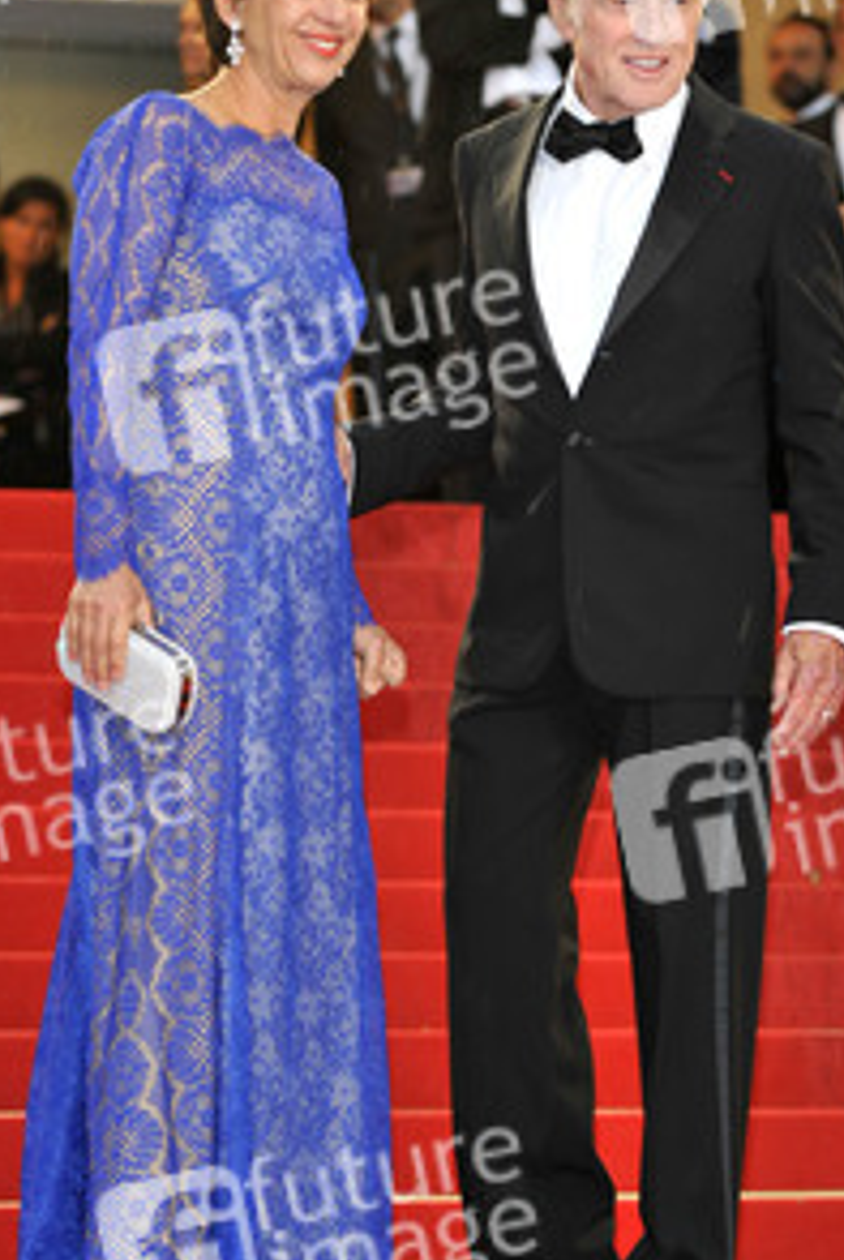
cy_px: 587
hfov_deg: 8.5
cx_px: 443
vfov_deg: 12.6
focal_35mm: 163
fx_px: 5712
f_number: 5
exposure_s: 1/250
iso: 500
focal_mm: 120
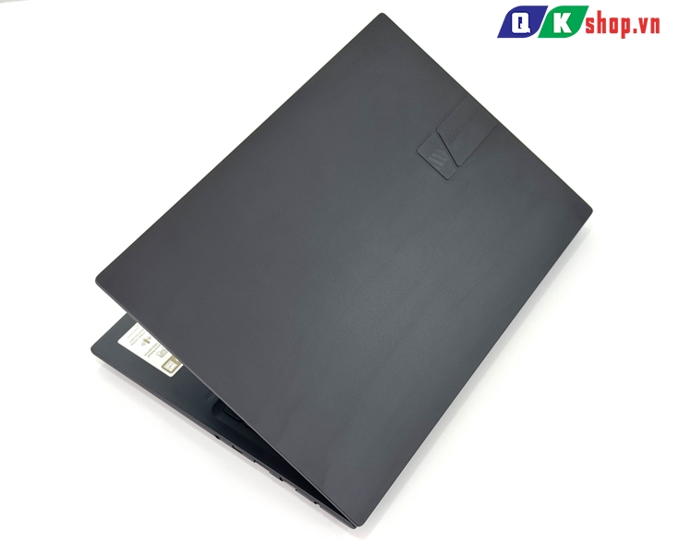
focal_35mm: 51
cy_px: 267
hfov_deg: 36.6
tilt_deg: -51.9
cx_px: 321
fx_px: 1025
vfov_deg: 29.7
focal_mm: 6.76
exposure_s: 1/121
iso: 50
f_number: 1.78
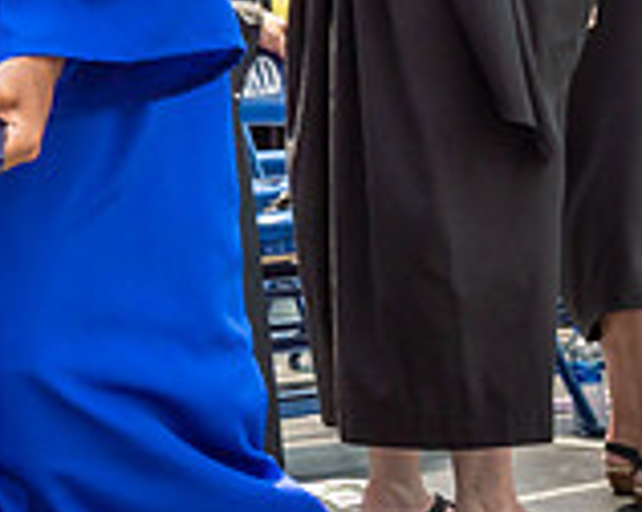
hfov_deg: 11.8
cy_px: -73
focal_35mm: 157
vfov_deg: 9.7
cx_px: -274
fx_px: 2979
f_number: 7.1
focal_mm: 26
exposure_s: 1/800
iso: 200
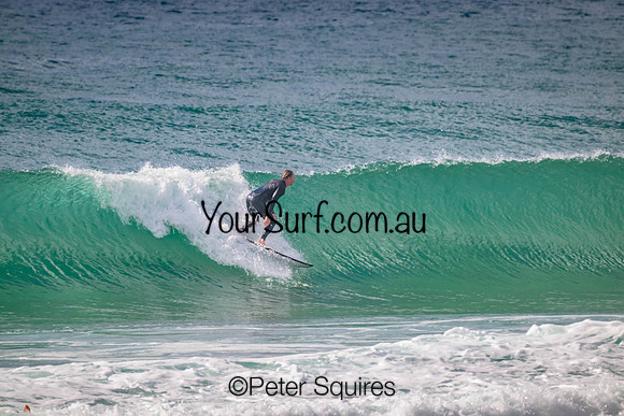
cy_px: 208
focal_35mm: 800
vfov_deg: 1.7
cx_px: 312
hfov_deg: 2.6
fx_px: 13869
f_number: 11
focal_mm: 800
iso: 1000
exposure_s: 1/2000
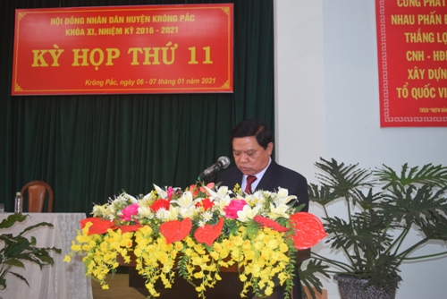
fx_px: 522
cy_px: 150
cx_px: 224
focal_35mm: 42
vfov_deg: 31.9
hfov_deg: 46.4
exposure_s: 1/80
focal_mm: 28
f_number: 4.5
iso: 800
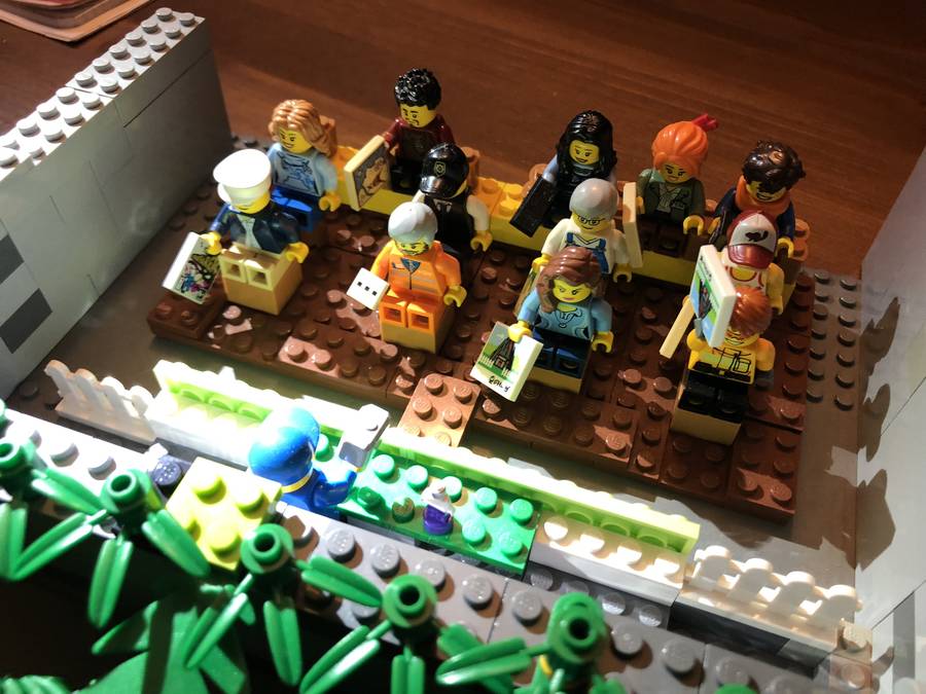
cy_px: 347
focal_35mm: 28
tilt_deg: -49.0
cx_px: 463
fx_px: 749
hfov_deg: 63.4
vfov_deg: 49.7
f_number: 1.8
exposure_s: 1/15
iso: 40
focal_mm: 3.99
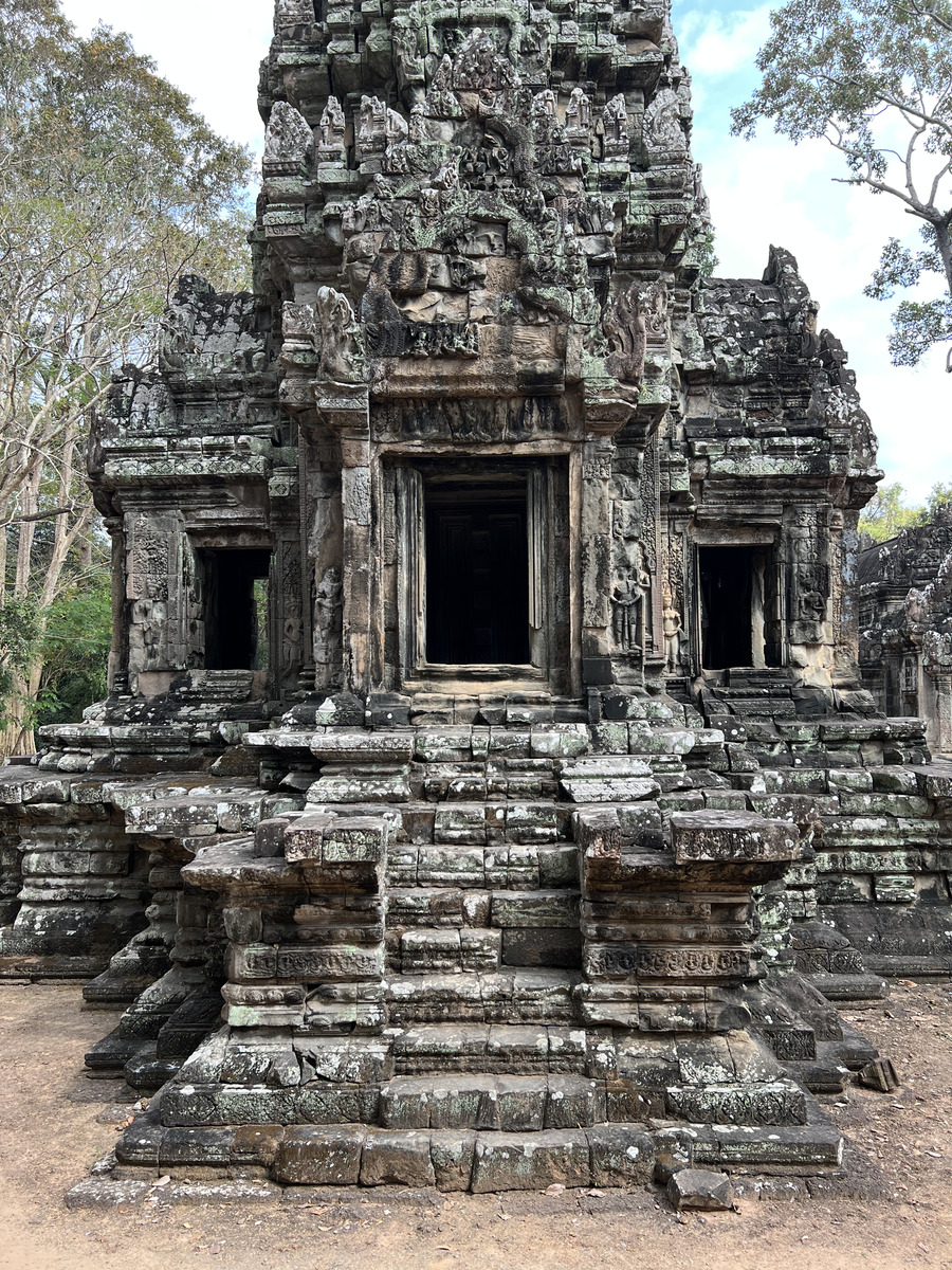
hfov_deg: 53.1
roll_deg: +0.6
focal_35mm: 26
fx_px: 953
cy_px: 635
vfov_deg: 67.3
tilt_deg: +3.7
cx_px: 476
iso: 50
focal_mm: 5.7
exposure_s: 1/452
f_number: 1.5
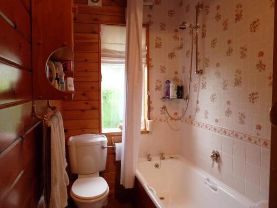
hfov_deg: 65.3
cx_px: 138
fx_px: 216
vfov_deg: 51.3
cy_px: 104
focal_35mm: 27
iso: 400
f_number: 2.8
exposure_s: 1/30
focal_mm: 4.8
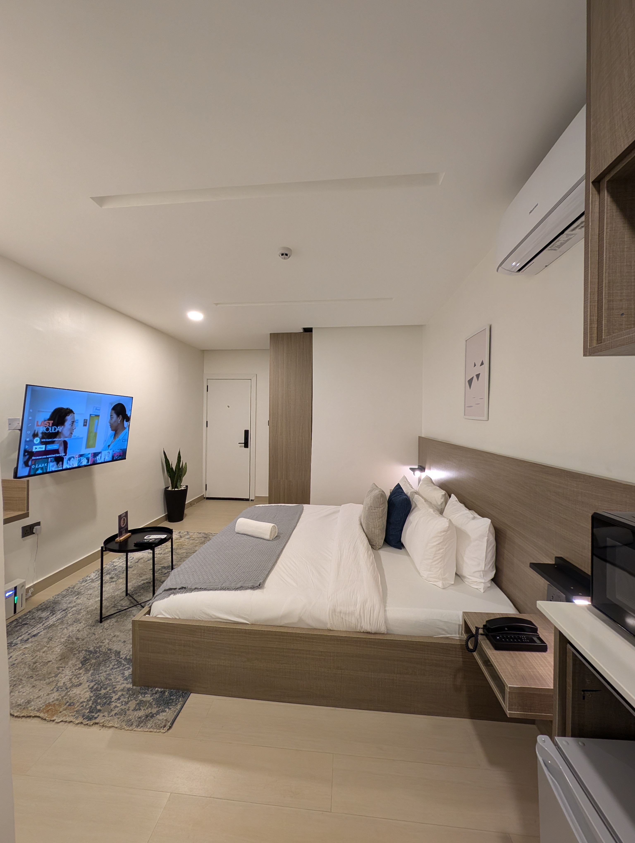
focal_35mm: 12
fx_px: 293
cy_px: 422
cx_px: 318
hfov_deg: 94.6
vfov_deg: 110.5
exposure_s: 1/23.8
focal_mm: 2.23
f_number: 1.95
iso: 162
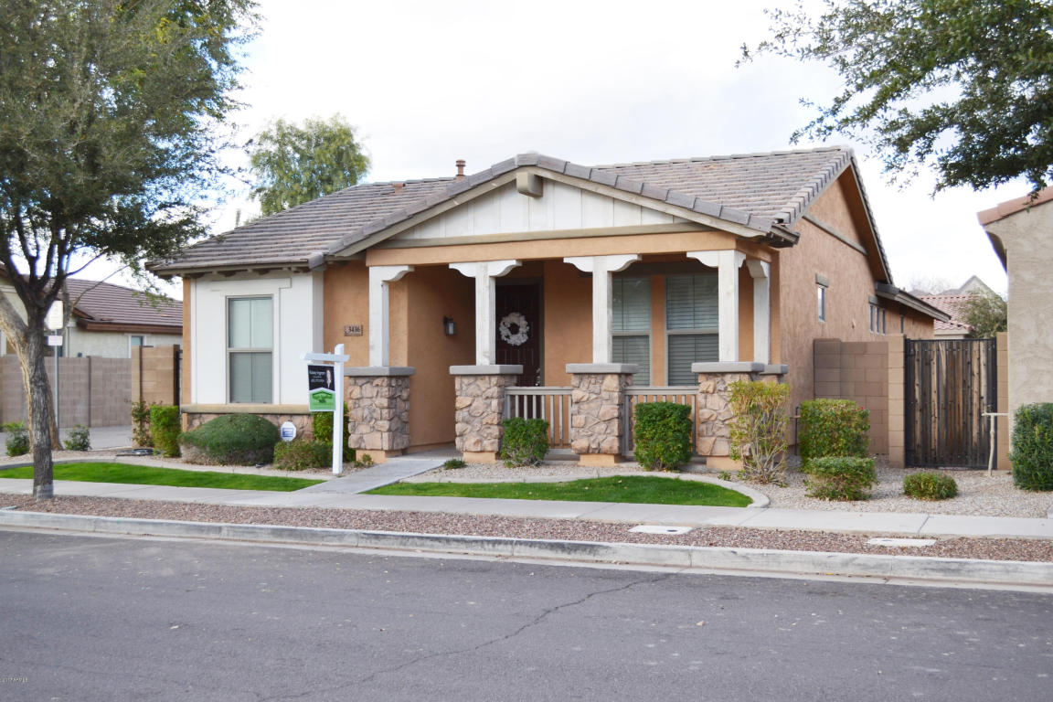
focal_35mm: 39
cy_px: 351
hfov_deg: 49.6
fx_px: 1141
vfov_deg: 34.2
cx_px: 526
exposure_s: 1/200
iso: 100
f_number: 5
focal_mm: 26
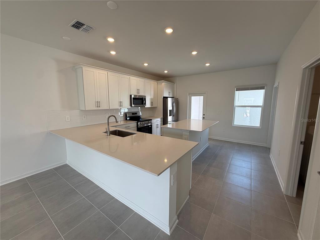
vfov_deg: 85.7
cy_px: 120
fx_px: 129
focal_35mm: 14
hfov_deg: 102.1
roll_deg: +0.2
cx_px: 160
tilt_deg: -6.2
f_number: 2.2
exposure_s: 1/126
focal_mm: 2.22
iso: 64
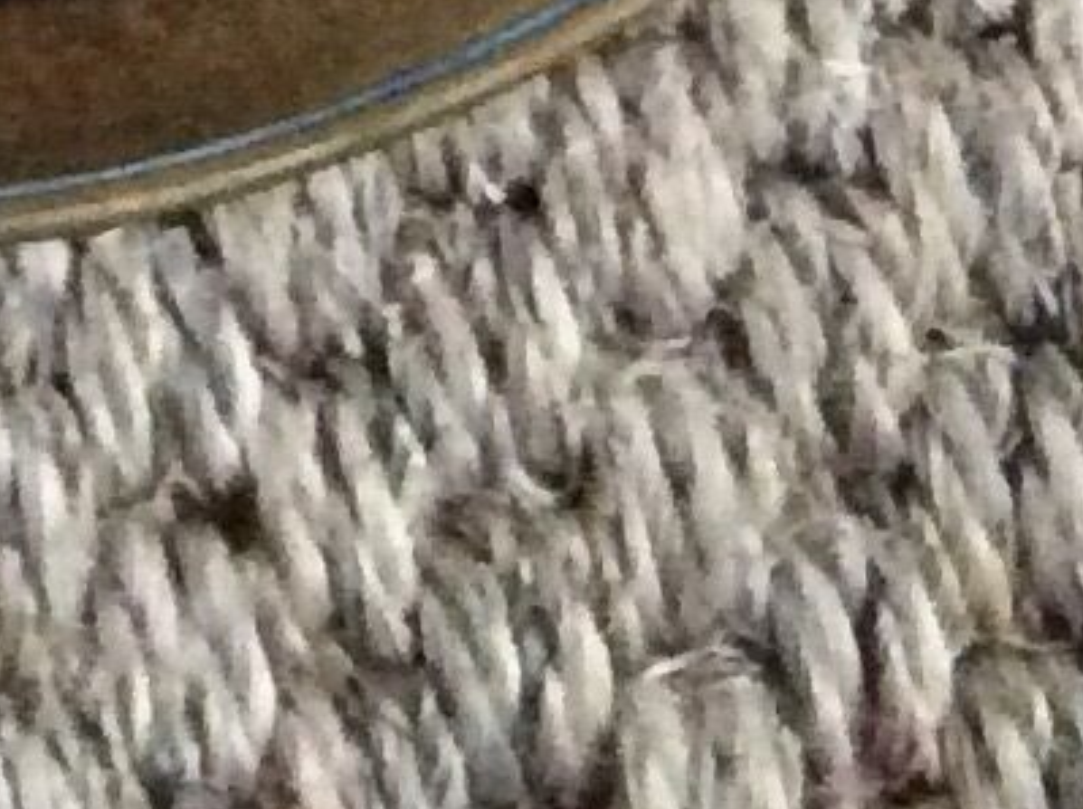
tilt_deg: -74.2
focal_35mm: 208
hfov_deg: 9.2
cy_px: -1632
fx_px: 6498
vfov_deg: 6.5
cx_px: -684
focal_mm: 3.3
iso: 400
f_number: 2.4
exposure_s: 1/17
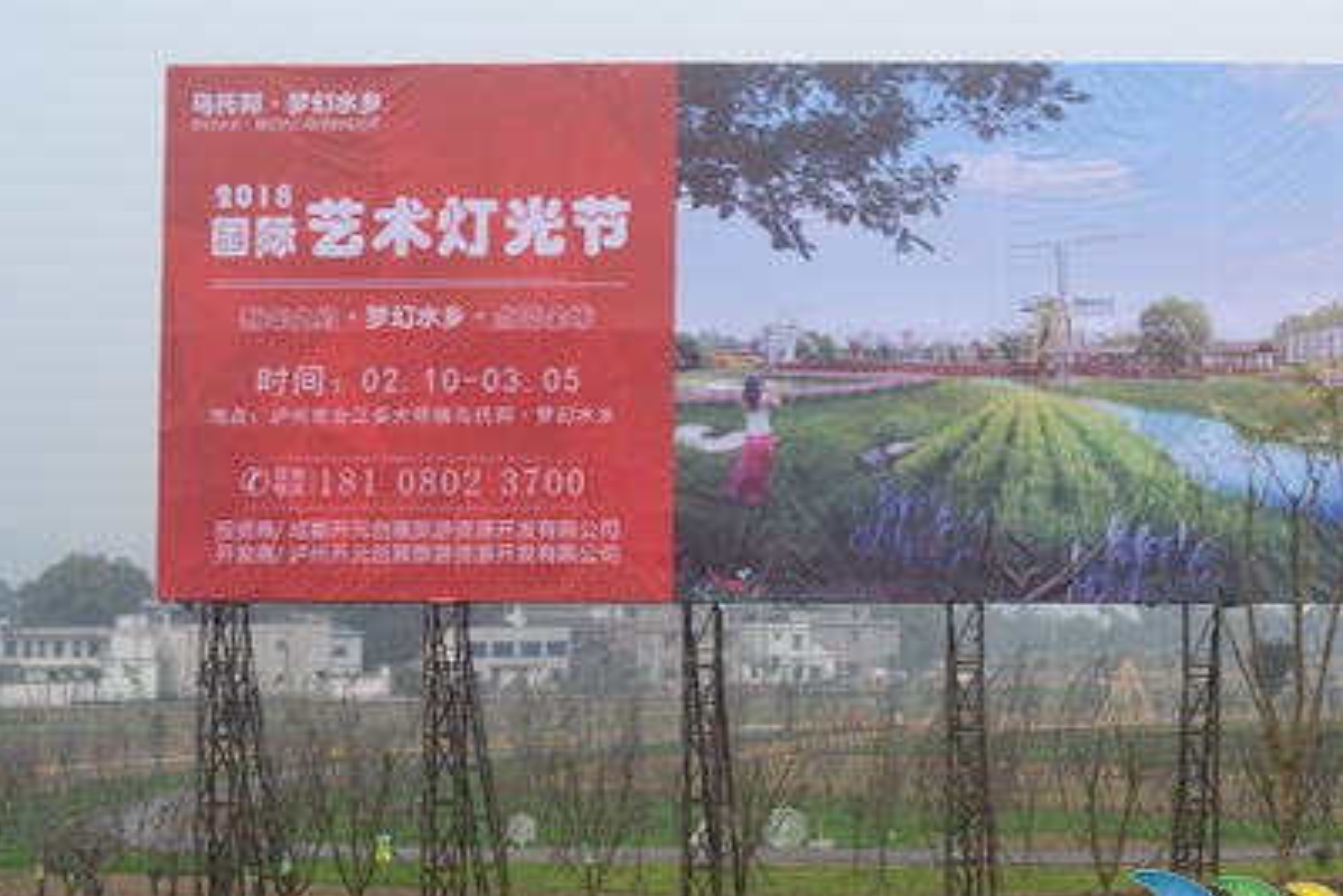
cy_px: 503
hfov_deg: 43.3
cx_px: 829
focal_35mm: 45
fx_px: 1679
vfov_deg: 29.9
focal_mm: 24
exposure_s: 1/400
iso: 800
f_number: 10
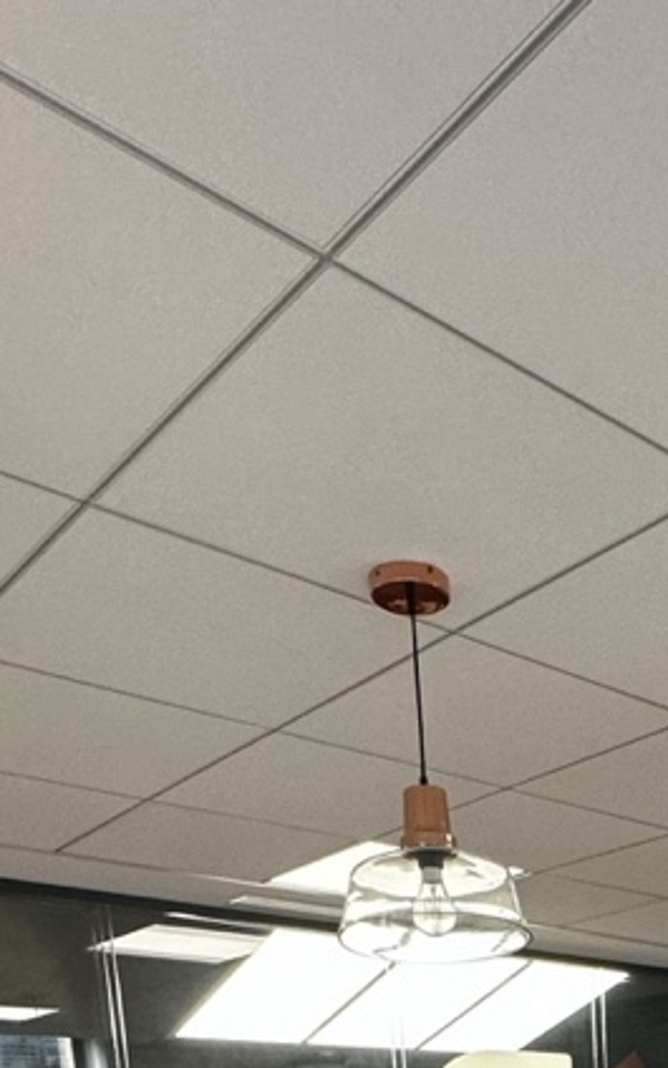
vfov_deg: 33.1
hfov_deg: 28.8
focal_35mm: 42
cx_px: 655
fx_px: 1223
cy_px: 1426
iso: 125
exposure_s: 1/100
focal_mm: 2.22
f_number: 2.2
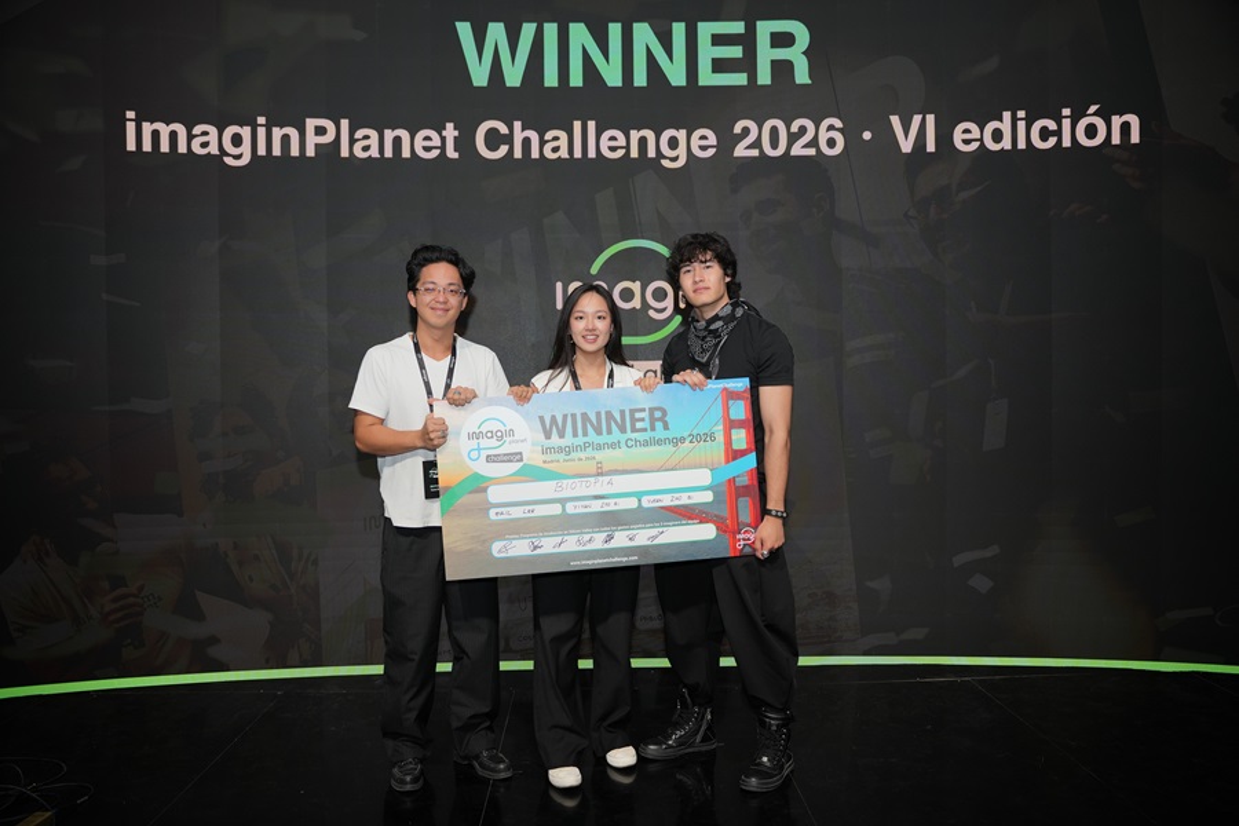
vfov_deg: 44.3
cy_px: 413
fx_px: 1015
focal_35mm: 30
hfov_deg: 62.8
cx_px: 620
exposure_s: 1/200
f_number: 2.8
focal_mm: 29.5
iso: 320
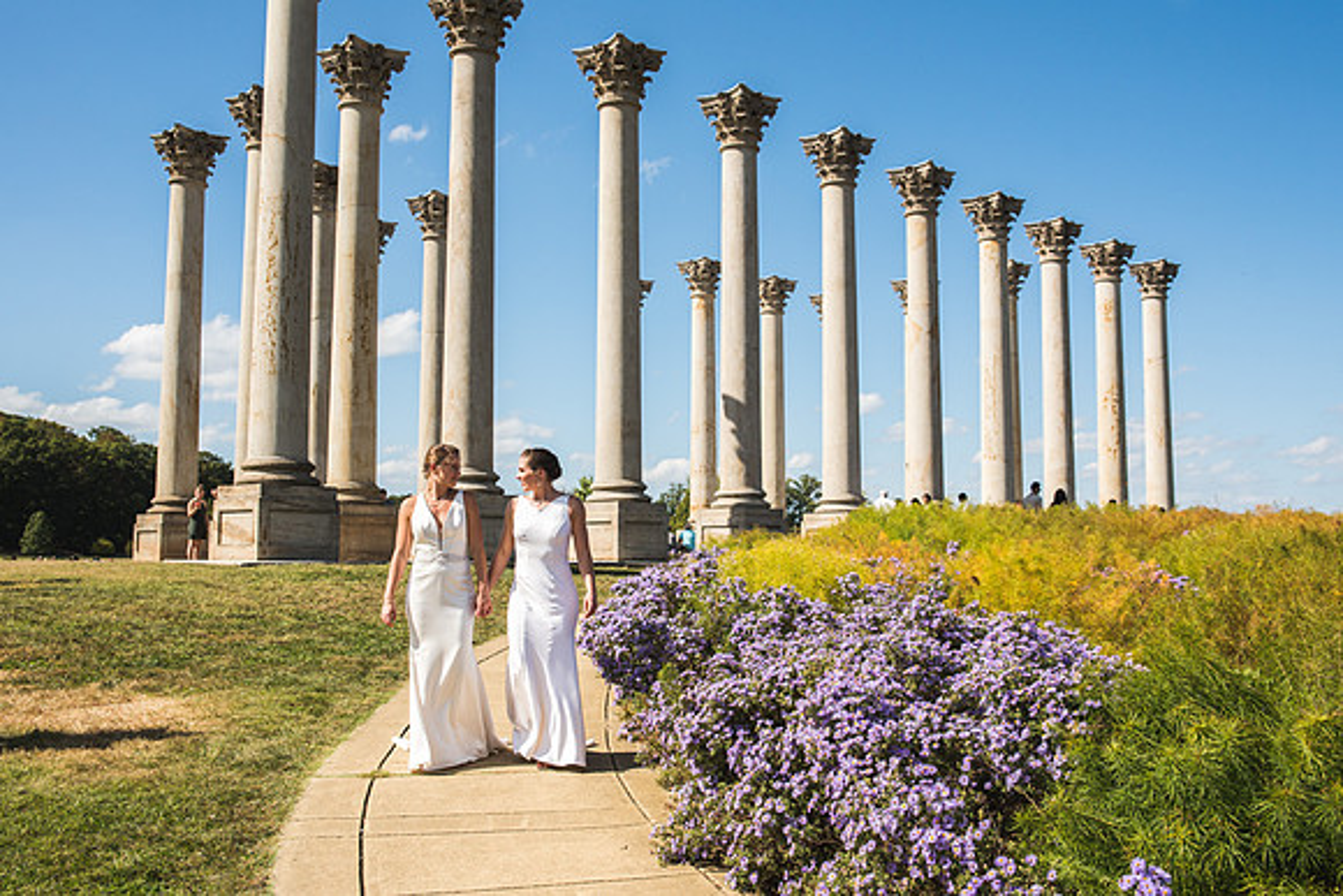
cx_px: 672
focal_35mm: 35
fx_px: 1306
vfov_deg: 37.9
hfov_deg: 54.4
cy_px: 448
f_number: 5.6
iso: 200
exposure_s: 1/2000
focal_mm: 35
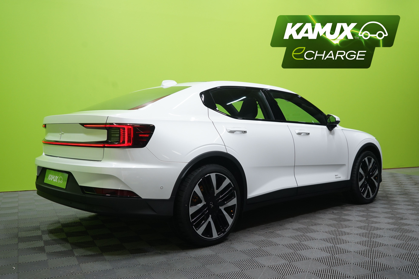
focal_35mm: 34
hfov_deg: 55.8
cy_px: 140
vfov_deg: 38.9
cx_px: 210
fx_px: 396
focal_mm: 34
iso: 800
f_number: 5.6
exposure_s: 1/25
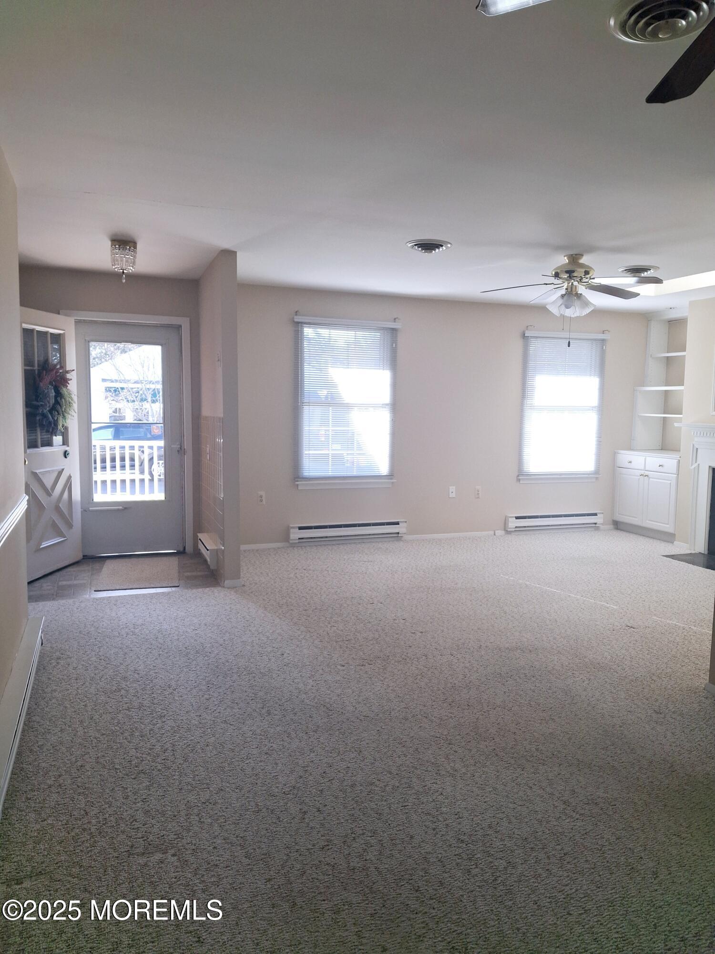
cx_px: 358
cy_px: 477
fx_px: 689
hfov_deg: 54.9
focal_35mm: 25
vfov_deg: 69.4
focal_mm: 4.69
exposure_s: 1/120
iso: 32
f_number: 1.8
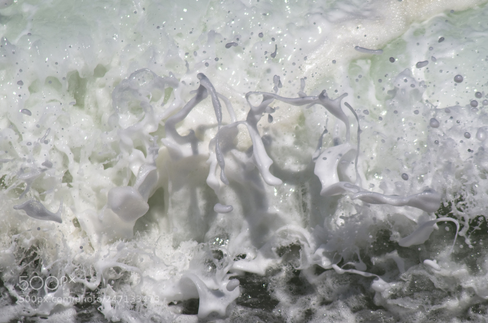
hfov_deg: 4.6
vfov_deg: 3.0
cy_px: 162
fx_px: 6086
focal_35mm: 450
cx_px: 244
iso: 100
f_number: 7.1
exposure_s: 1/1250
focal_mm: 300
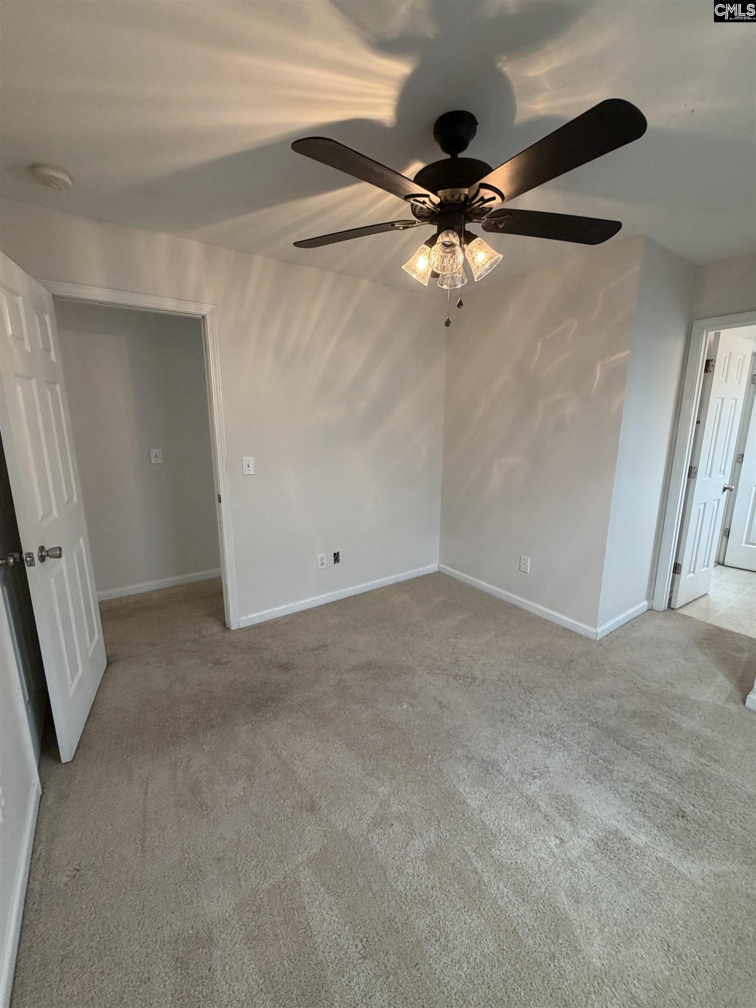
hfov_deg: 85.7
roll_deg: -0.3
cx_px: 378
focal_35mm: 14
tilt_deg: -13.1
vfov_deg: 102.1
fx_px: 408
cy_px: 504
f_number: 2.2
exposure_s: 1/60
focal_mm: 2.22
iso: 250
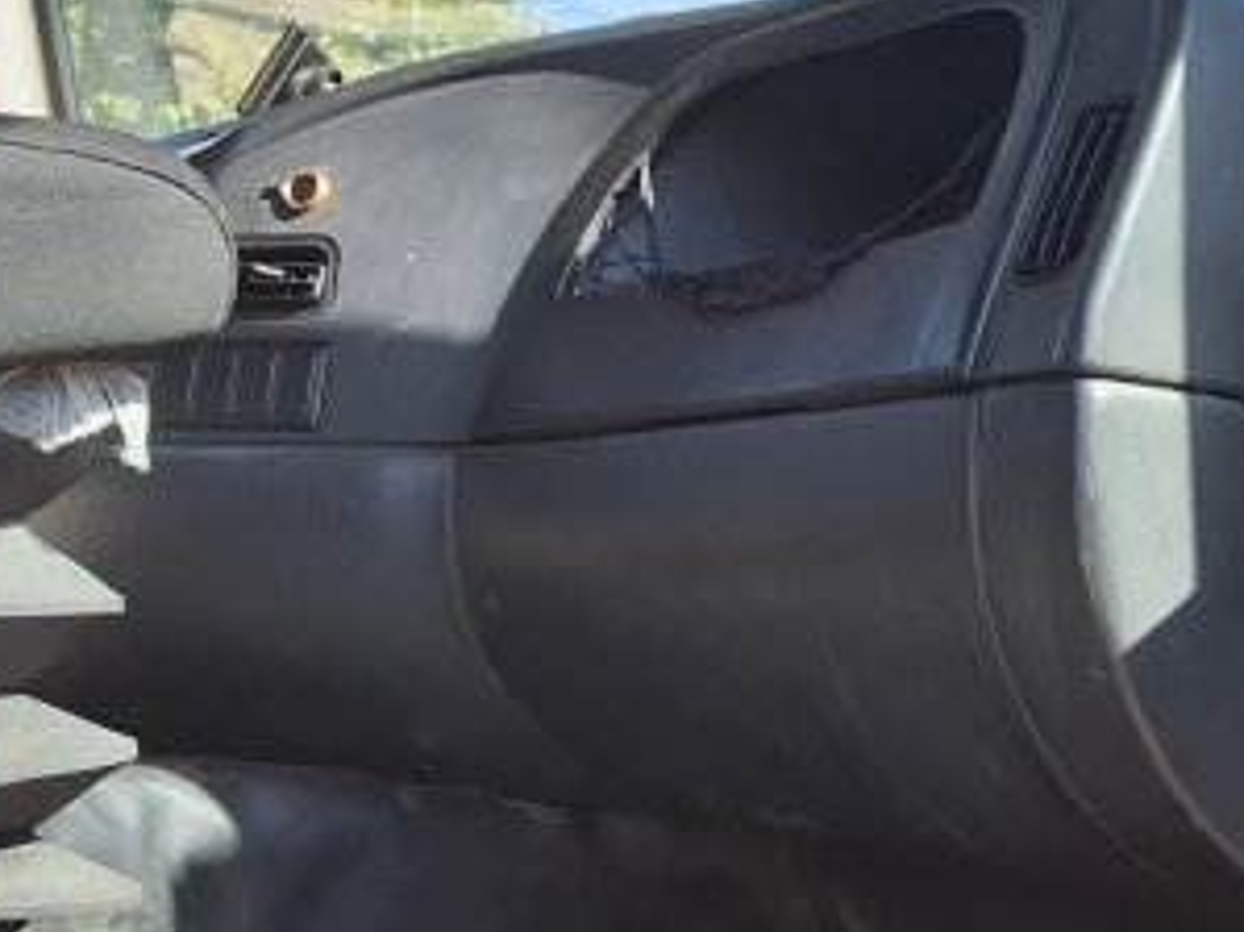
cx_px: 940
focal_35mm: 75
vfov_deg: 19.4
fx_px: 2694
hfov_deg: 25.7
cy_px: 749
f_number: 1.9
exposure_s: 1/458
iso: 32
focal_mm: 2.91
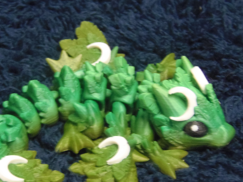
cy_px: 115
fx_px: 688
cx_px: 81
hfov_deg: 20.0
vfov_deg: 15.1
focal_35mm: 98
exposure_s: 1/10
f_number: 4
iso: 400
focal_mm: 11.7
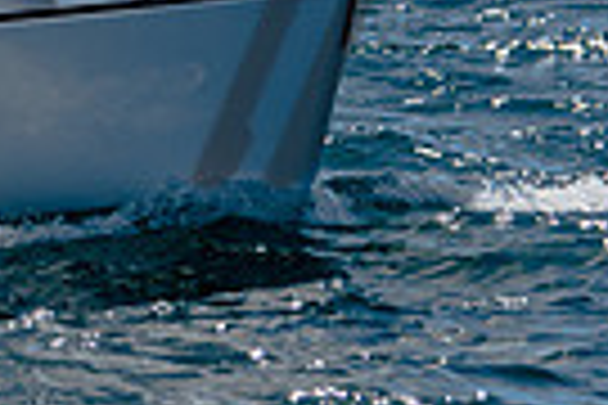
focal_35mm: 1652
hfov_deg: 1.2
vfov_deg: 0.8
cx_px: -111
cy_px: -360
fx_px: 27898
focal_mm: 230
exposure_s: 1/2000
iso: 200
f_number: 5.3
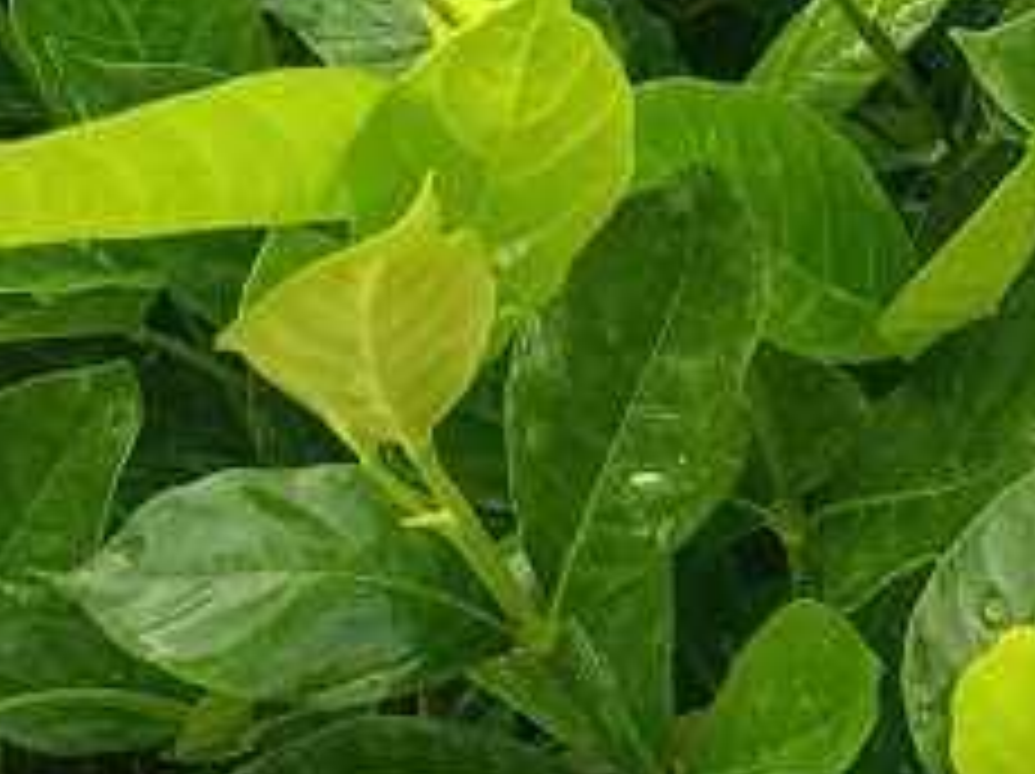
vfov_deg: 16.2
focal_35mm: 87
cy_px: -166
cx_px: 1652
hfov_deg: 19.1
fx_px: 2599
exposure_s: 1/100
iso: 163
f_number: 1.79
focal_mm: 4.71
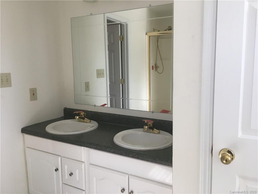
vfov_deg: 48.2
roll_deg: +0.5
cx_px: 129
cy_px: 97
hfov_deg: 61.7
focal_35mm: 29
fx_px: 216
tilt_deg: -6.8
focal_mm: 4.15
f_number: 2.2
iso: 25
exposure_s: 1/30
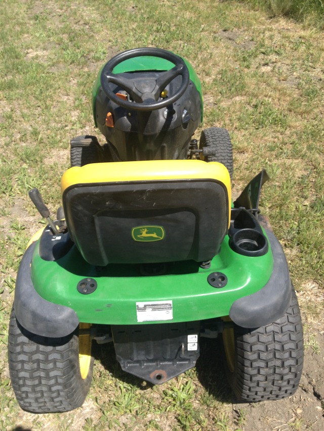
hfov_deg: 40.7
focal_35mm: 35
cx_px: 162
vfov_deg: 52.6
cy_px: 216
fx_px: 437
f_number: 2.4
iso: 50
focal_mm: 4.28
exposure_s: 1/986
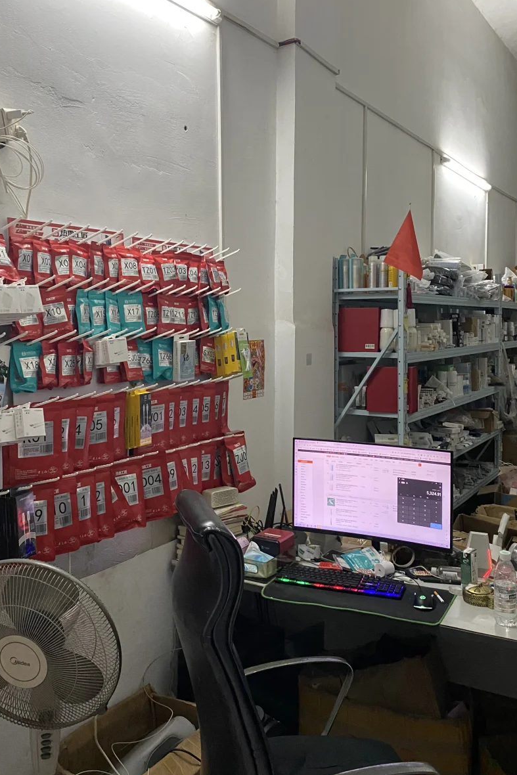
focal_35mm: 33
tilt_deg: -0.6
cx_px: 230
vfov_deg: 57.1
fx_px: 711
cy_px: 353
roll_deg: +0.0
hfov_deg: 39.9
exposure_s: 1/50
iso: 400
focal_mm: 4.25
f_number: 1.8
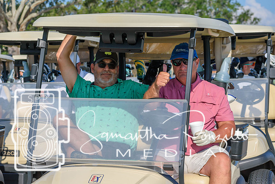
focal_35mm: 108
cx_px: 138
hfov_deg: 18.9
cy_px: 92
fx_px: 825
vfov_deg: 12.7
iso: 200
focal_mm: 72
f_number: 8
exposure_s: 1/1000
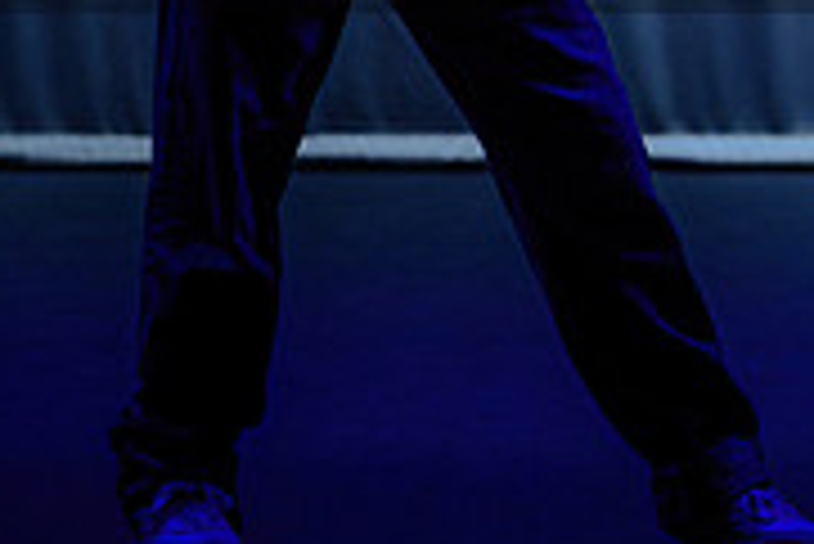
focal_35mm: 779
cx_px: 1037
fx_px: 17628
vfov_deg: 1.8
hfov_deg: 2.6
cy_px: -227
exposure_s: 1/500
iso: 1250
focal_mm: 200
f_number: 2.8
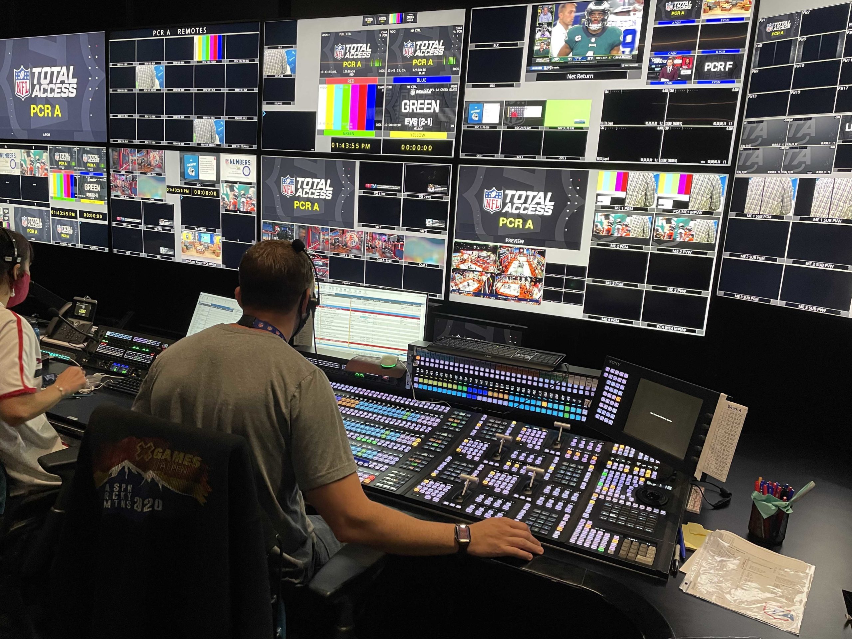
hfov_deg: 67.3
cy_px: 320
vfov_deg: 53.1
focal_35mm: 26
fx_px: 640
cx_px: 426
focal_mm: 4.2
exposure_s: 1/60
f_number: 1.6
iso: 250
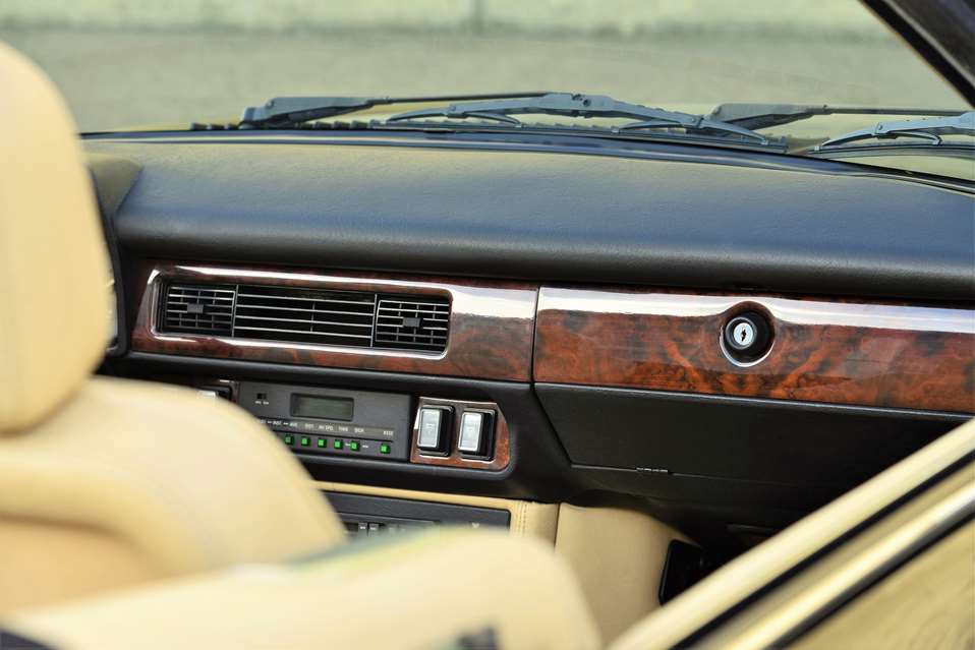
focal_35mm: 100
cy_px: 325
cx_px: 488
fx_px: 2709
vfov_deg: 13.7
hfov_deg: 20.4
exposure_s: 1/100
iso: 200
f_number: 6.3
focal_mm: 100
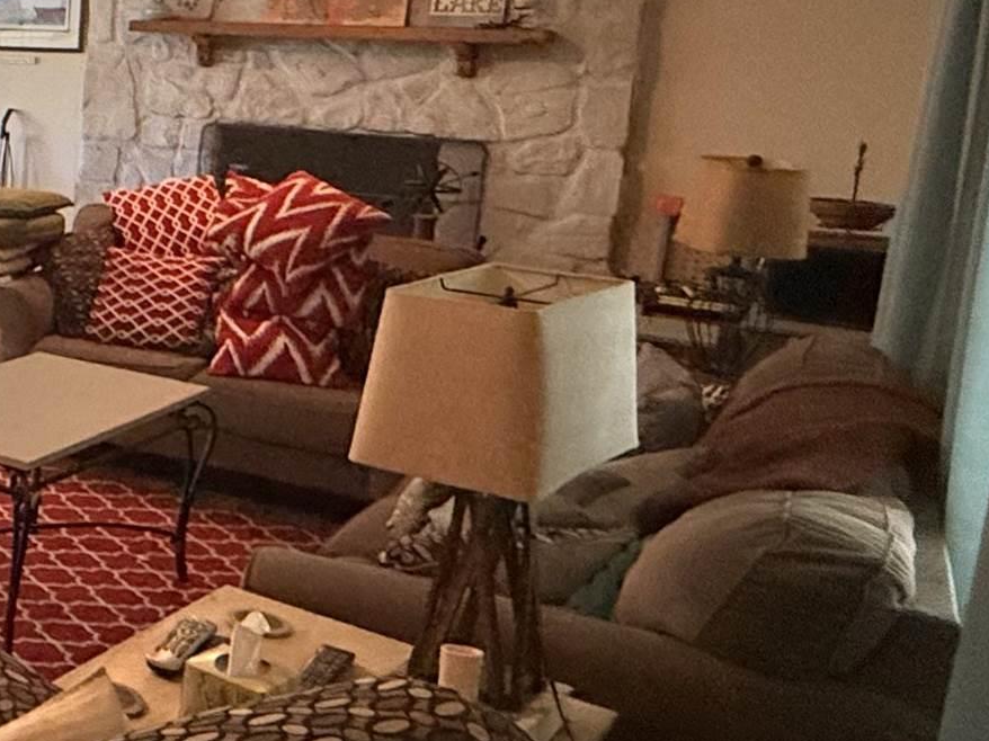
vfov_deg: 29.4
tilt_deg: -9.2
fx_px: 1400
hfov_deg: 28.7
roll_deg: -0.7
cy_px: 225
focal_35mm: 49
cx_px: -407
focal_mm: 2.22
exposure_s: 1/60
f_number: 2.2
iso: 500
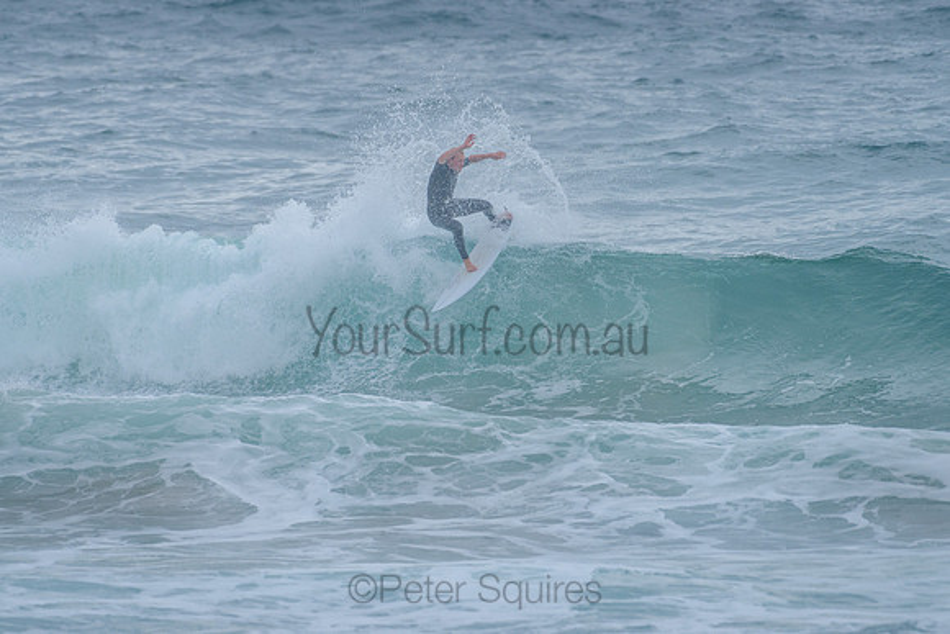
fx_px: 16173
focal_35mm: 613
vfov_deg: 2.2
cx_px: 476
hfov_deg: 3.4
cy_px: 246
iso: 640
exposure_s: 1/1250
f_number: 5.6
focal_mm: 500
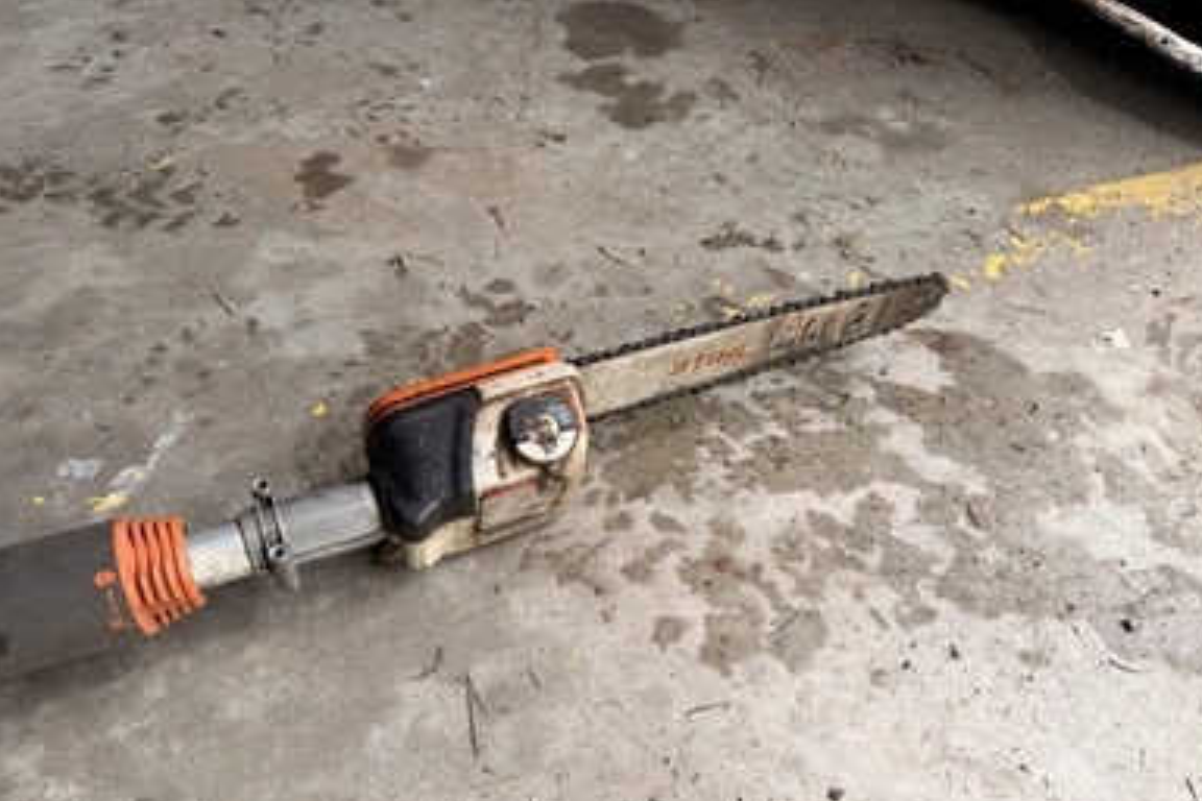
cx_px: 620
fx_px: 868
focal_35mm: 26
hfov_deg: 69.4
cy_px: 441
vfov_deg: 49.5
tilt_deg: -47.8
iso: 64
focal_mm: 6.76
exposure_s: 1/121
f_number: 1.78
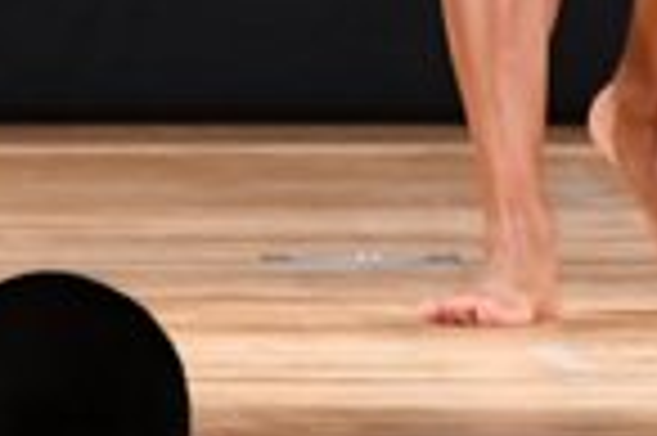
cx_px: 758
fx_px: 24683
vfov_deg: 1.0
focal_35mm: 1354
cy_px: -584
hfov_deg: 1.5
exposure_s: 1/400
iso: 3200
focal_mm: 170
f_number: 5.6
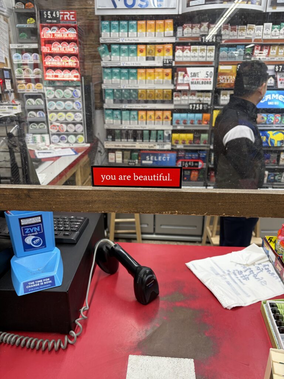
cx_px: 142
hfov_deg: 53.1
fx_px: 284
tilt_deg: -20.5
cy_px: 190
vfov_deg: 67.3
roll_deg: -0.7
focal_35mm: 26
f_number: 1.6
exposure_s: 1/60
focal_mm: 5.96
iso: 100
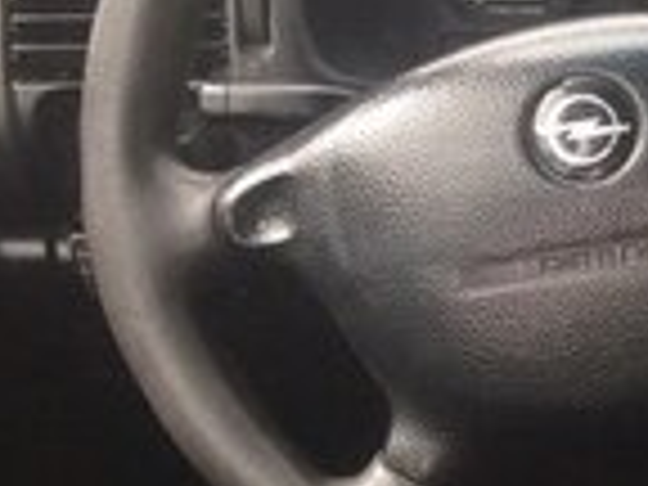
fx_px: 2490
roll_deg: +0.2
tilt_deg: -27.1
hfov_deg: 12.4
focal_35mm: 133
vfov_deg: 11.1
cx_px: 1444
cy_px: 412
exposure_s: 1/100
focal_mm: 4.15
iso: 40
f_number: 2.2
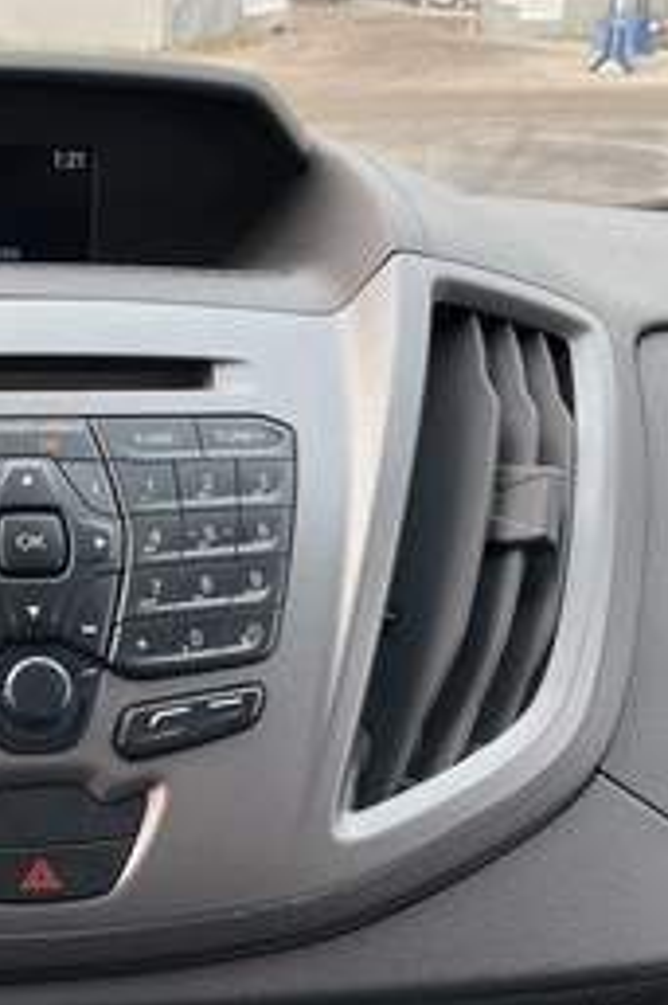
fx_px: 1310
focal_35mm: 47
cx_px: 78
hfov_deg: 27.7
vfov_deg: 41.9
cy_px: 481
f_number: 1.8
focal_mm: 3
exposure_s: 1/122
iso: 25
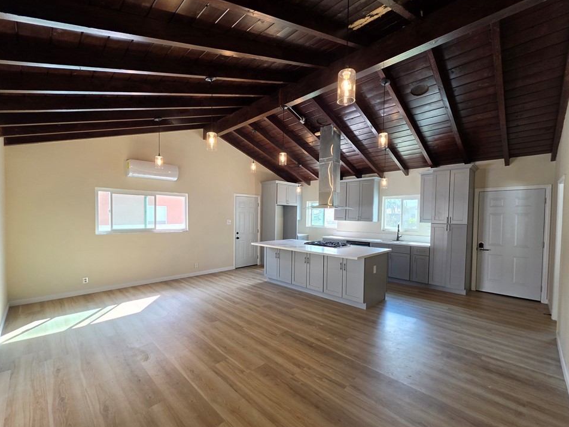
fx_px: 230
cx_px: 276
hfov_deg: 102.0
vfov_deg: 85.6
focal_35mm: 14
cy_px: 225
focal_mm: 2.2
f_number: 1.9
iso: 100
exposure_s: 1/120
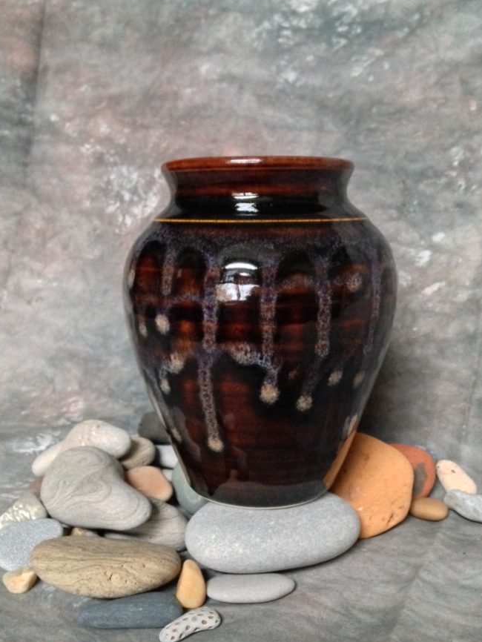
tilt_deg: -11.5
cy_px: 356
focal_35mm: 39
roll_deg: +0.4
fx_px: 724
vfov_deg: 47.8
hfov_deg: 36.8
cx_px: 243
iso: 640
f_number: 2.4
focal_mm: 4.12
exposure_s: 1/15
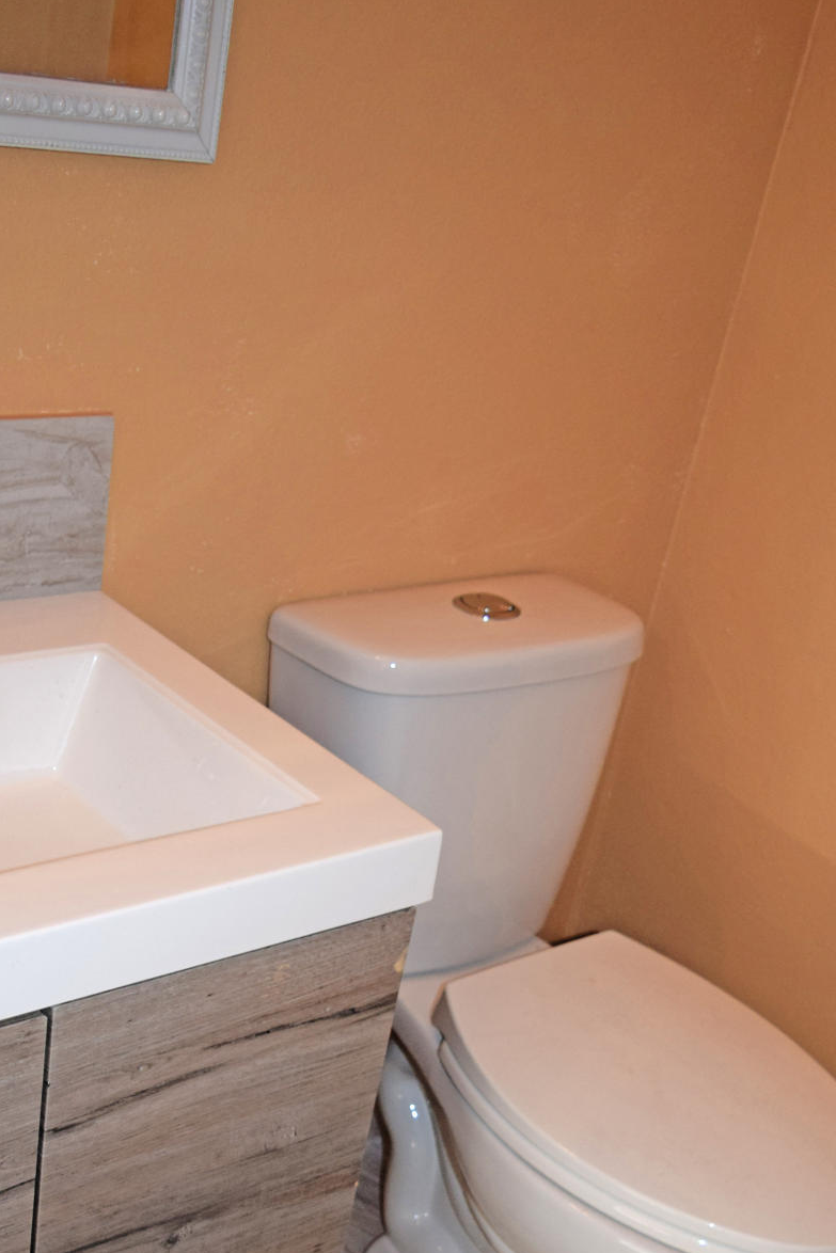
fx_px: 1602
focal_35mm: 46
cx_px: 335
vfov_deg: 40.8
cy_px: 1020
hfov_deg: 29.2
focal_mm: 18
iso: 640
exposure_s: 1/60
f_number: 3.5
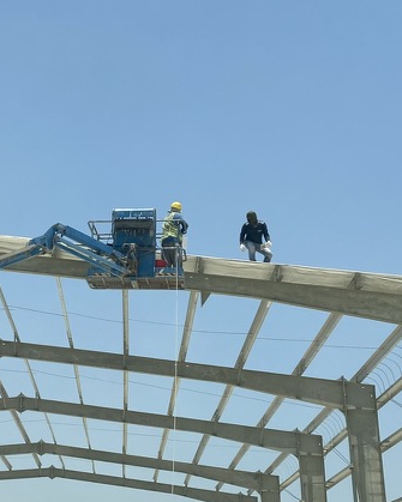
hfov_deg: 23.5
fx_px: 922
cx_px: -7
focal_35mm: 62
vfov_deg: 30.5
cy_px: 224
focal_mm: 4.25
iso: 32
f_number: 1.8
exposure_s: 1/4444
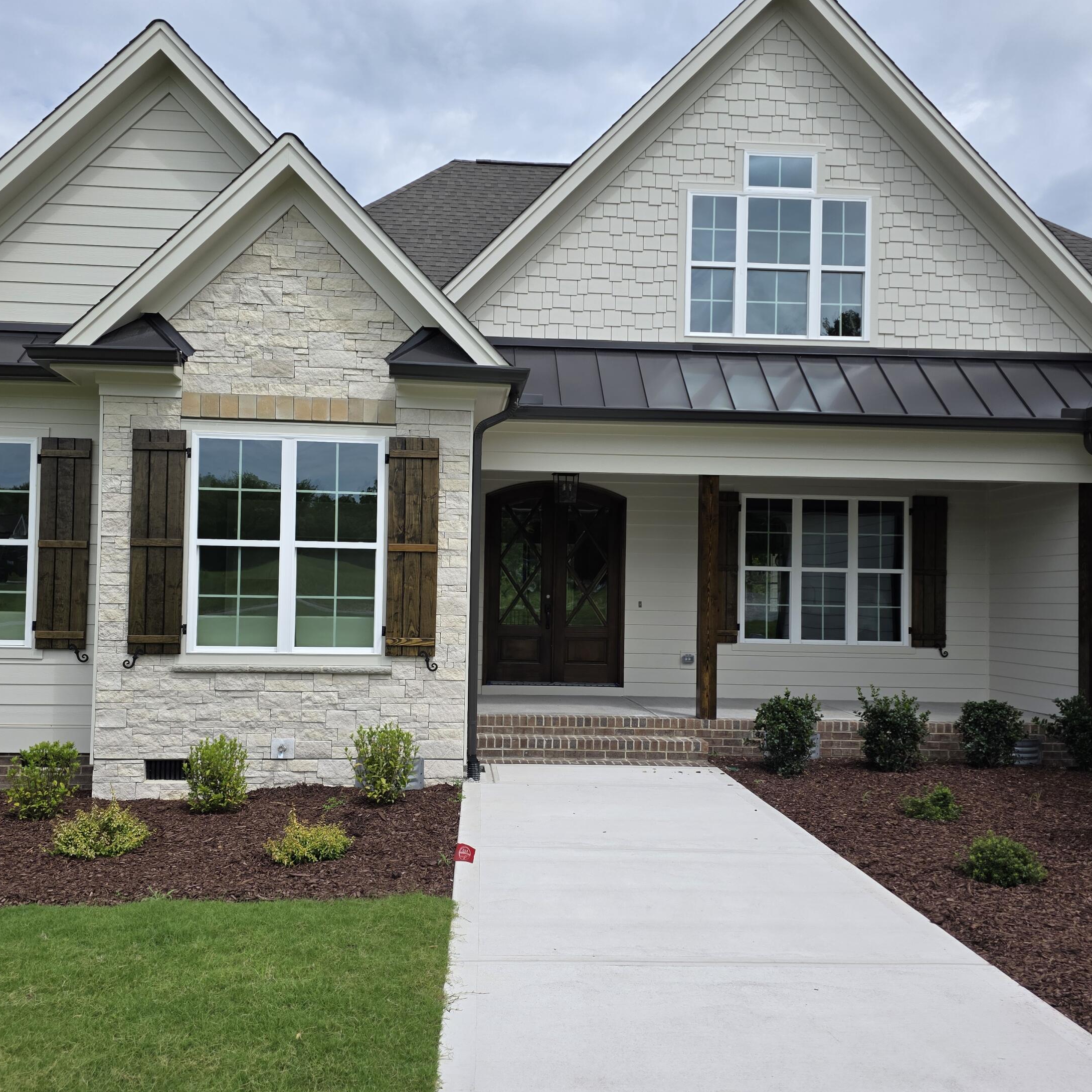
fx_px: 999
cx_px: 516
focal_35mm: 28
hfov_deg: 57.3
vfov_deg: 57.3
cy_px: 555
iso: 80
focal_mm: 6.3
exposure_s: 1/7333
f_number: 1.7
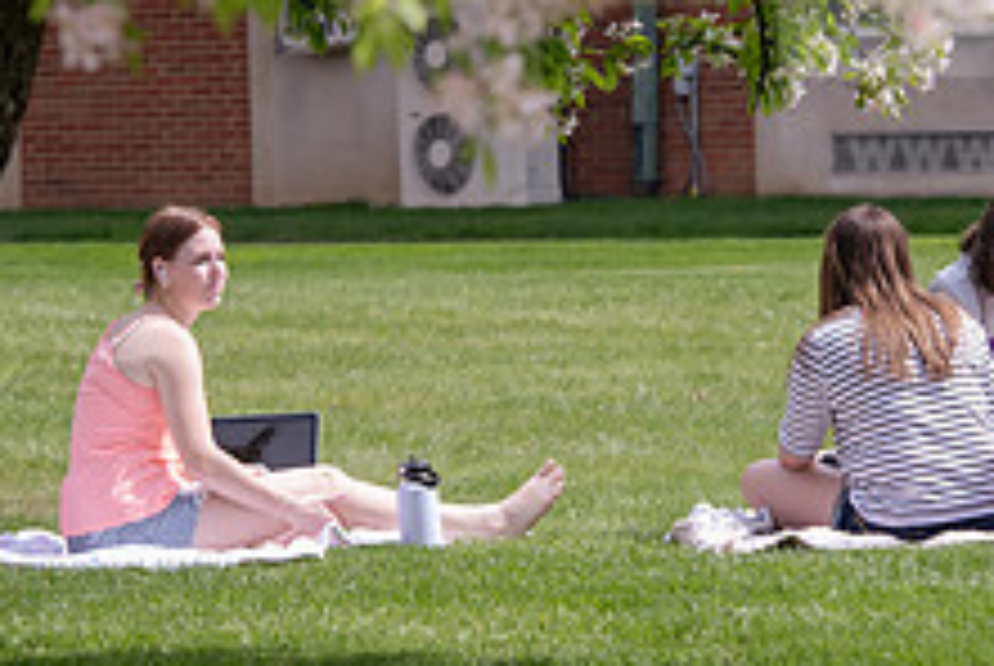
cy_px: 245
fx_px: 10147
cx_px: 643
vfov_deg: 3.8
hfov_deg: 5.6
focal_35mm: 367
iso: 250
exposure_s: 1/400
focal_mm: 140
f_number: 6.3
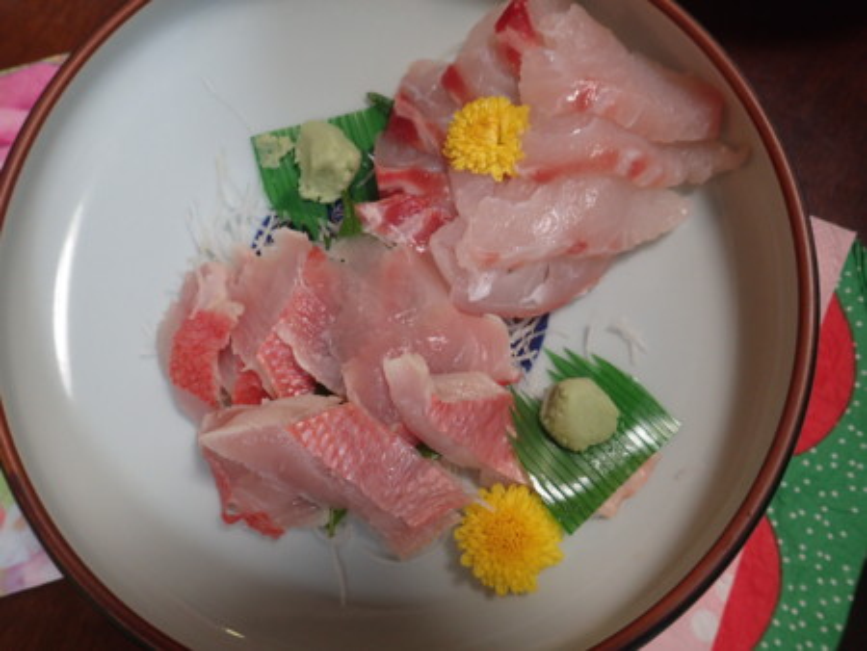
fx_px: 626
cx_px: 434
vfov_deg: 54.9
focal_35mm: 25
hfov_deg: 69.4
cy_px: 326
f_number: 2
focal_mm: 4.5
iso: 200
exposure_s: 1/50
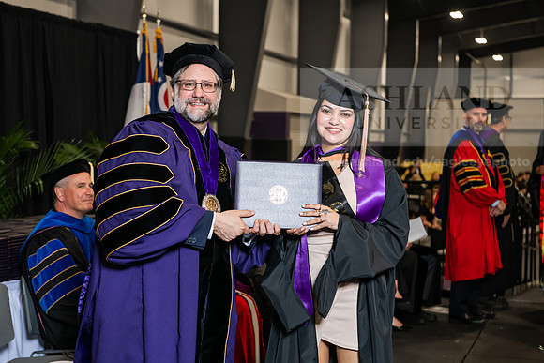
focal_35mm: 70
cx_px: 272
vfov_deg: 19.5
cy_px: 182
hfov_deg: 28.8
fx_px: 1058
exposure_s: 1/200
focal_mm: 70
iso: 2000
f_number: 5
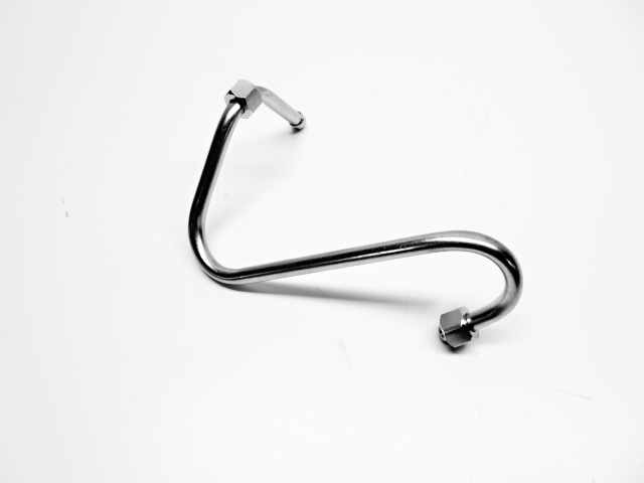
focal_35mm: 24
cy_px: 242
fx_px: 446
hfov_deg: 71.6
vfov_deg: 56.8
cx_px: 322
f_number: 3.5
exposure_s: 1/30
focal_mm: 4.1
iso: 100
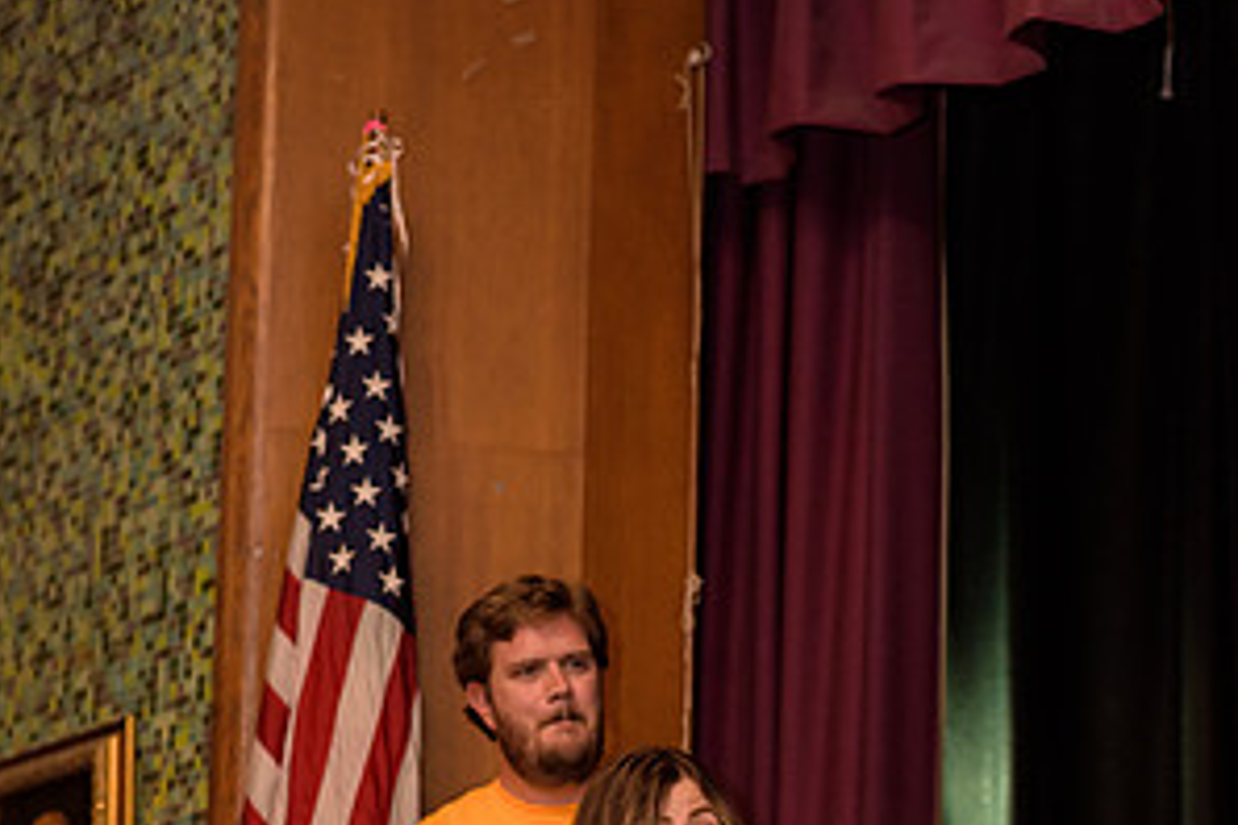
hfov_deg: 15.9
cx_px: 621
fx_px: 4436
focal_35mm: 129
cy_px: 879
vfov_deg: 10.5
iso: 500
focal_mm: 85
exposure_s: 1/125
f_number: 2.8
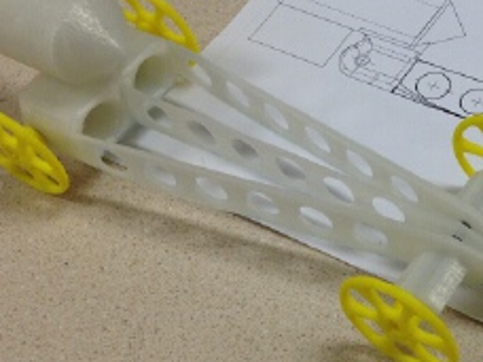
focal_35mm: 77
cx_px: 463
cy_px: 108
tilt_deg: -47.4
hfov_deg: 24.4
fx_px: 1074
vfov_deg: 19.1
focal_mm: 4.12
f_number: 2.4
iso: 80
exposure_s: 1/120
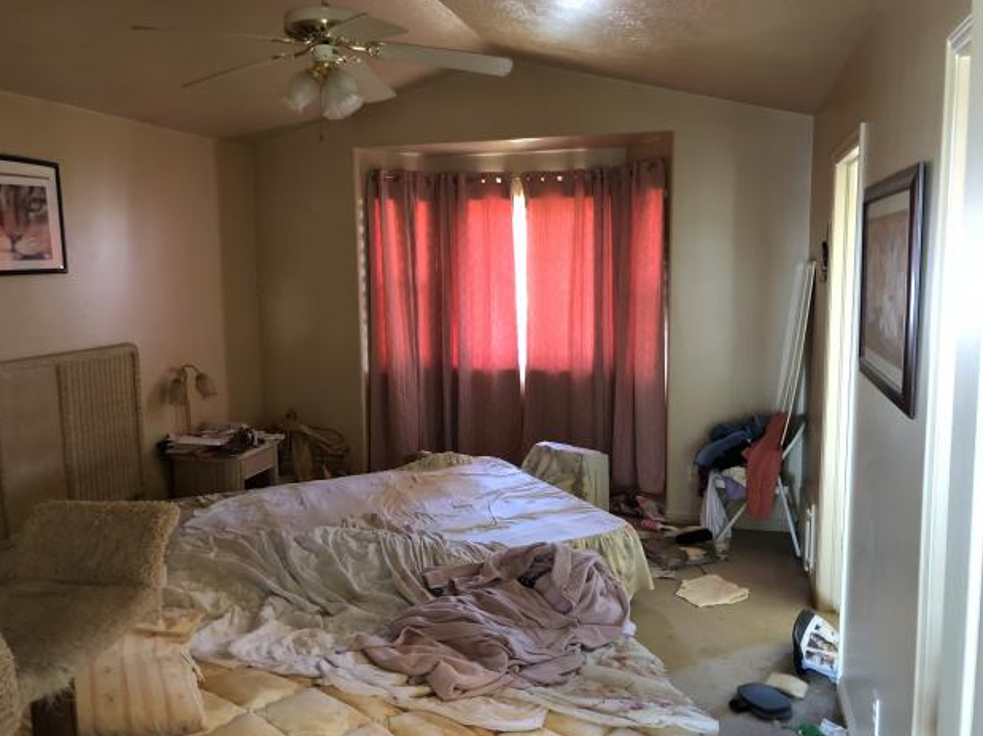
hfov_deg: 61.7
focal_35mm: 29
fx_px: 823
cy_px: 374
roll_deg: +1.3
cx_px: 485
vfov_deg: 48.2
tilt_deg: -7.4
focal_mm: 4
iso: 100
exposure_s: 1/7
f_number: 1.8
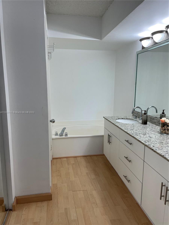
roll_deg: -2.9
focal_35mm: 26
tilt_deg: -13.3
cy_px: 112
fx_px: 169
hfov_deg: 53.1
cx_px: 84
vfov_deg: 67.3
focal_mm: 4.2
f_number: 1.6
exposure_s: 1/120
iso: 50
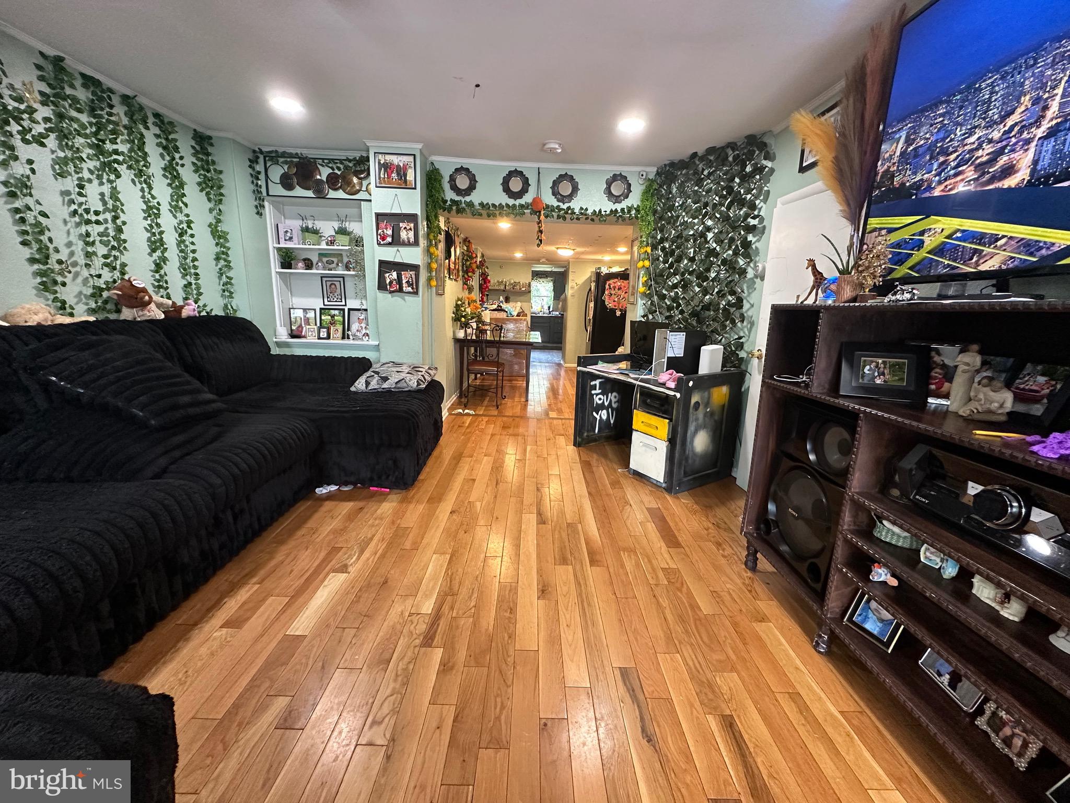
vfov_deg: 85.7
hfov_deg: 102.1
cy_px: 402
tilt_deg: -13.1
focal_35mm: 14
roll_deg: -2.3
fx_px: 433
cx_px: 535
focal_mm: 2.22
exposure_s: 1/60
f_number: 2.2
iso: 320
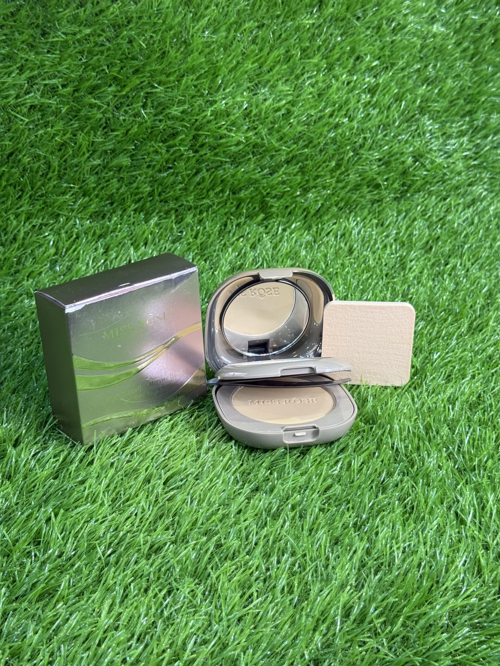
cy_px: 333
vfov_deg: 39.7
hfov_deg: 30.3
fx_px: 924
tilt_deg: -28.0
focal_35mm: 48
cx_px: 250
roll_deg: -2.9
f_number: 1.78
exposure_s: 1/78
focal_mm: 6.76
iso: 100
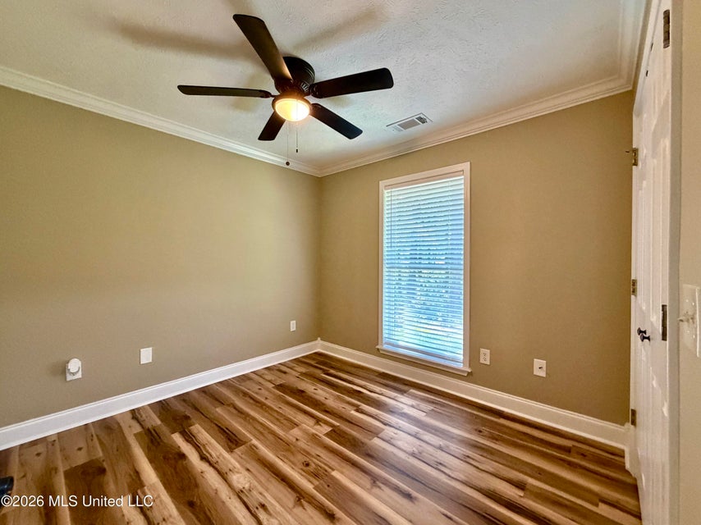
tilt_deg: -1.4
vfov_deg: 85.6
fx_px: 283
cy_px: 262
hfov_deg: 102.1
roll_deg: +0.3
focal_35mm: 14
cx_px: 350
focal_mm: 2.22
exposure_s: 1/60
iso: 500
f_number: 2.2
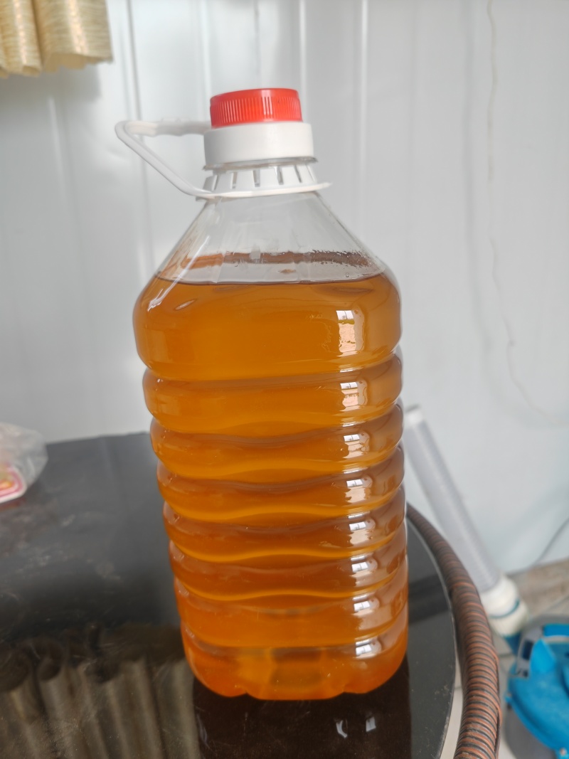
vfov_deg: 65.3
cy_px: 380
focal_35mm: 27
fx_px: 592
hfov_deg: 51.3
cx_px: 284
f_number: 1.9
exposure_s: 1/100
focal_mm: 6.12
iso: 80
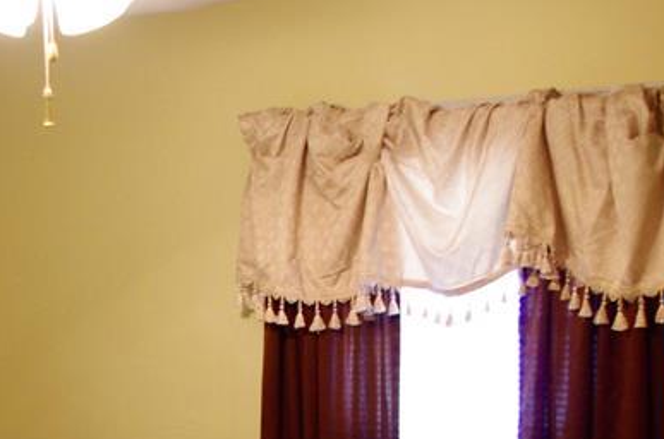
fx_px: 1398
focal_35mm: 76
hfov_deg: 26.3
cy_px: 508
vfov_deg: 17.2
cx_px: 158
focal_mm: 18
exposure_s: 1/25
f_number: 3.5
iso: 800
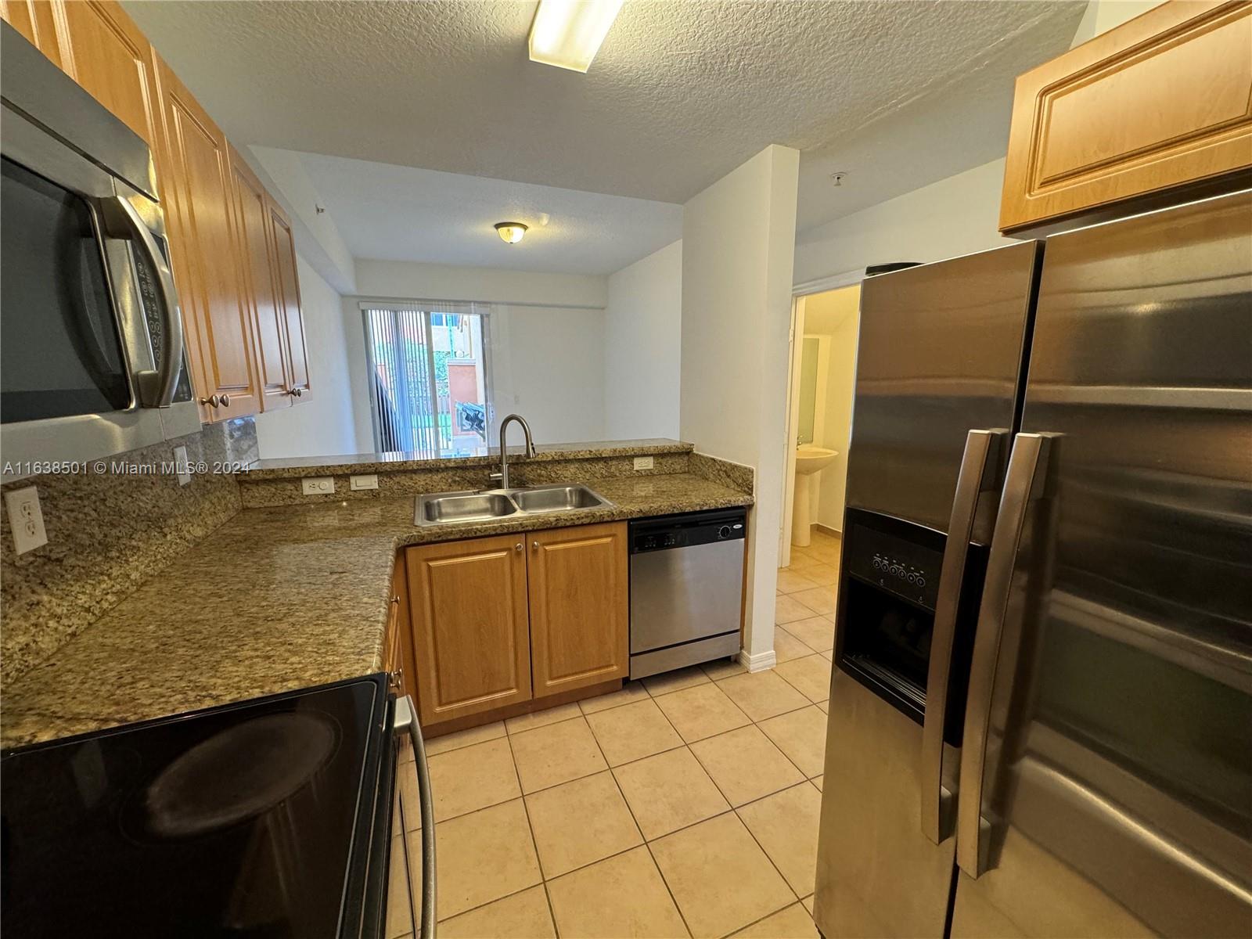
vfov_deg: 85.7
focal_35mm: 14
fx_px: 506
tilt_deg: -10.7
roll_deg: +0.6
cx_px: 626
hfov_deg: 102.1
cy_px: 470
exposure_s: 1/60
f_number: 2.2
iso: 250
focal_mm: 2.22
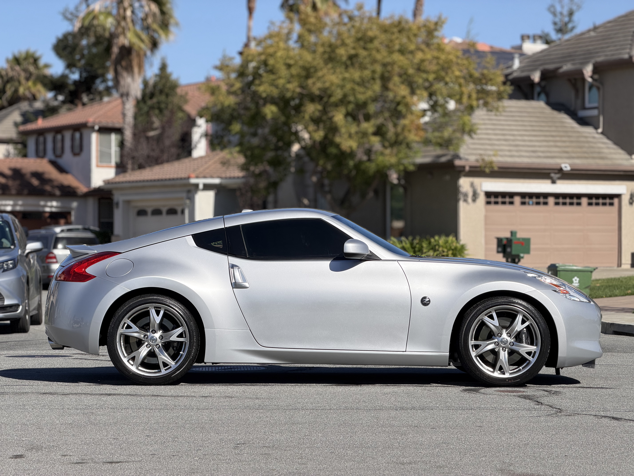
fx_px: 1832
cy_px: 238
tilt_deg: +0.2
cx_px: 317
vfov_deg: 14.8
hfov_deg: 19.6
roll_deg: +0.1
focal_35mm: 100
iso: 32
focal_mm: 16.89
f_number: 2.8
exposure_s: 1/1017
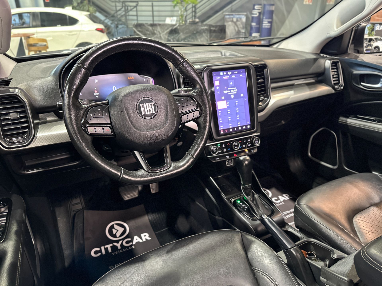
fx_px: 265
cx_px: 191
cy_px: 143
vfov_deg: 56.8
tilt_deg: -25.0
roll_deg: -0.3
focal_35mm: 24
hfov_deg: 71.6
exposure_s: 1/40
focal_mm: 6.86
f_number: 1.78
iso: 800
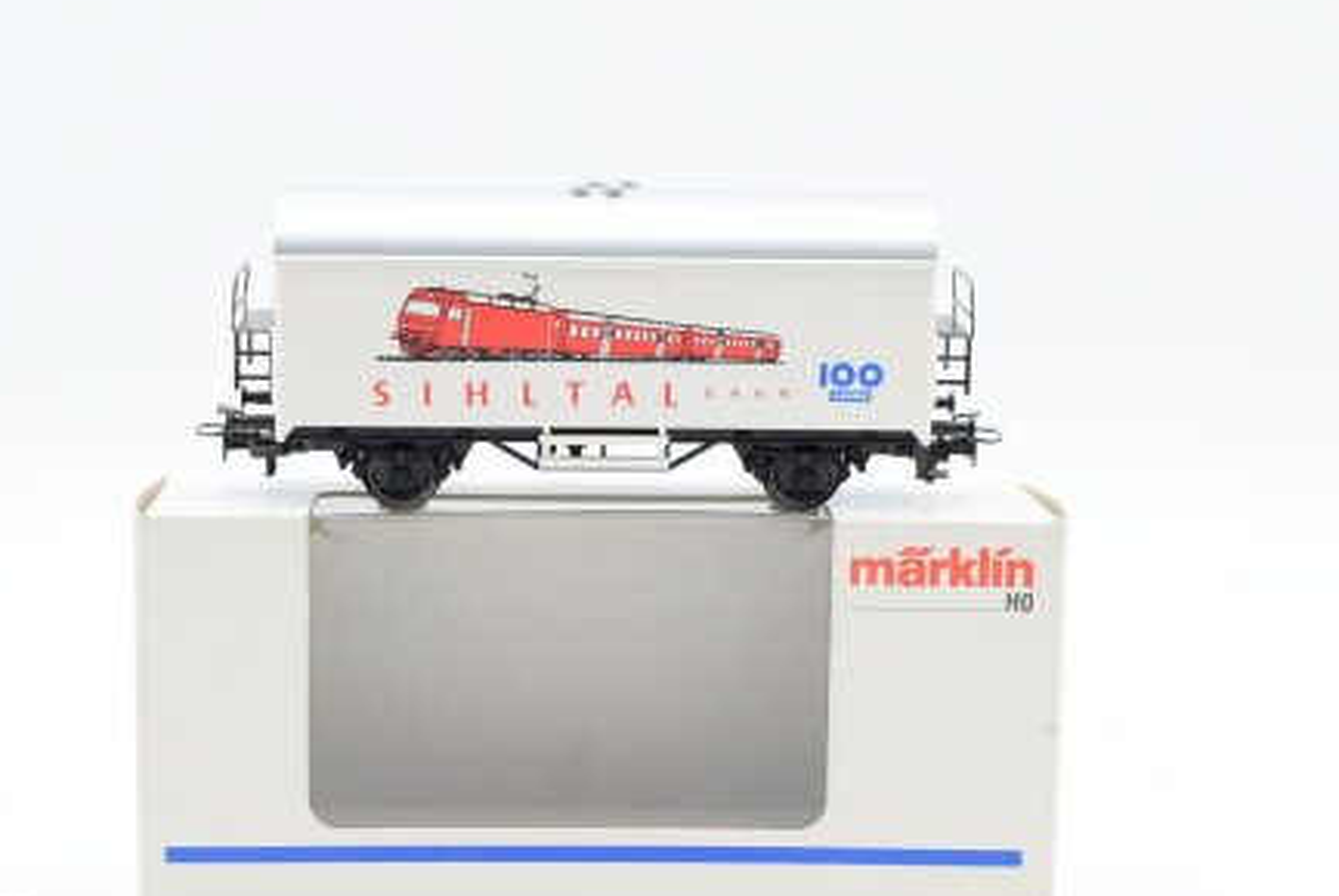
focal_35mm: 73
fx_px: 2707
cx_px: 594
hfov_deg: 27.8
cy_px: 446
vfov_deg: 18.8
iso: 400
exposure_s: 1/125
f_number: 8
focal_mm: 35
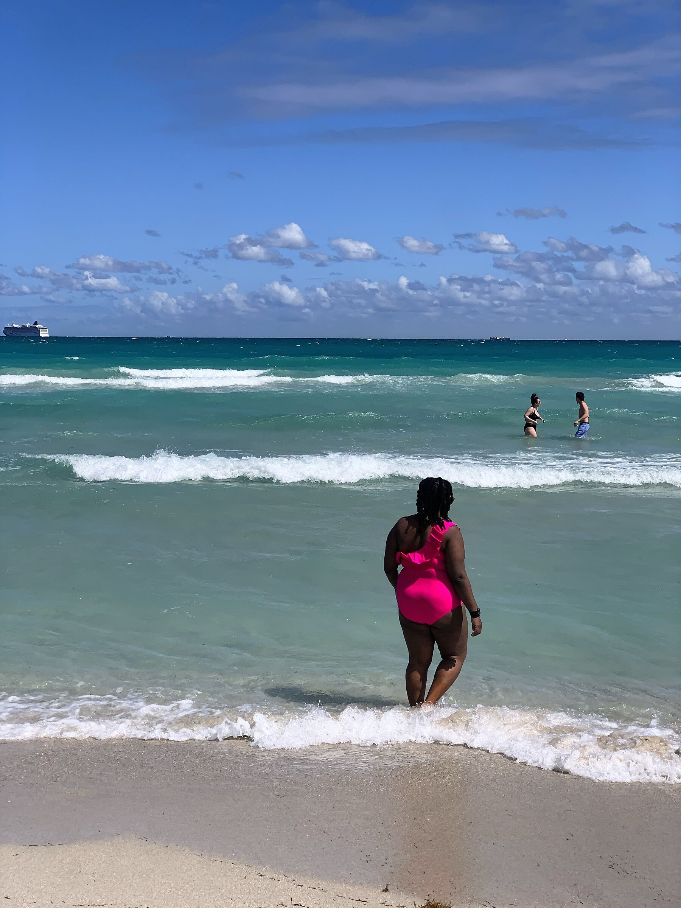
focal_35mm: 52
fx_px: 1364
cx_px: 340
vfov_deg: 36.8
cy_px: 454
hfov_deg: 28.0
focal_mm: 6
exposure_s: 1/2660
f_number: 2.4
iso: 16
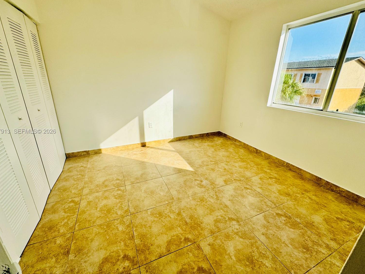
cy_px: 132
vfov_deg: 81.7
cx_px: 175
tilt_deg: -19.2
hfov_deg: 98.1
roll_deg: -0.9
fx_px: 158
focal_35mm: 15
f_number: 2.2
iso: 40
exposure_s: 1/1217
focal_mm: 2.22
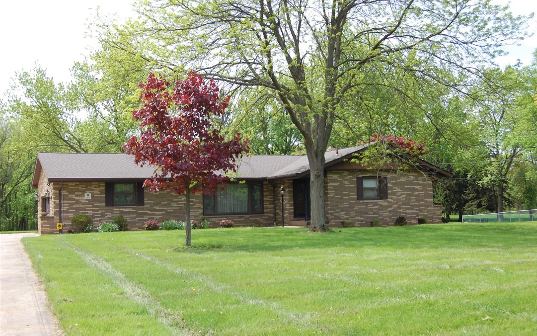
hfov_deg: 46.2
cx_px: 269
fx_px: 629
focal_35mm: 43
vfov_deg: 29.9
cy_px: 178
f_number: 8
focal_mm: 28
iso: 200
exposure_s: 1/250
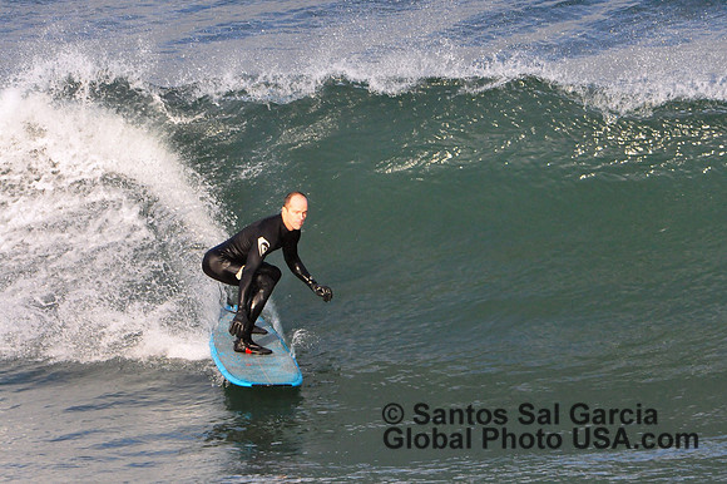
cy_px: 242
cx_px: 364
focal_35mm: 825
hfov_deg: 2.5
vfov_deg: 1.7
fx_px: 16650
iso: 1250
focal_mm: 550
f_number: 10
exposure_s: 1/1250
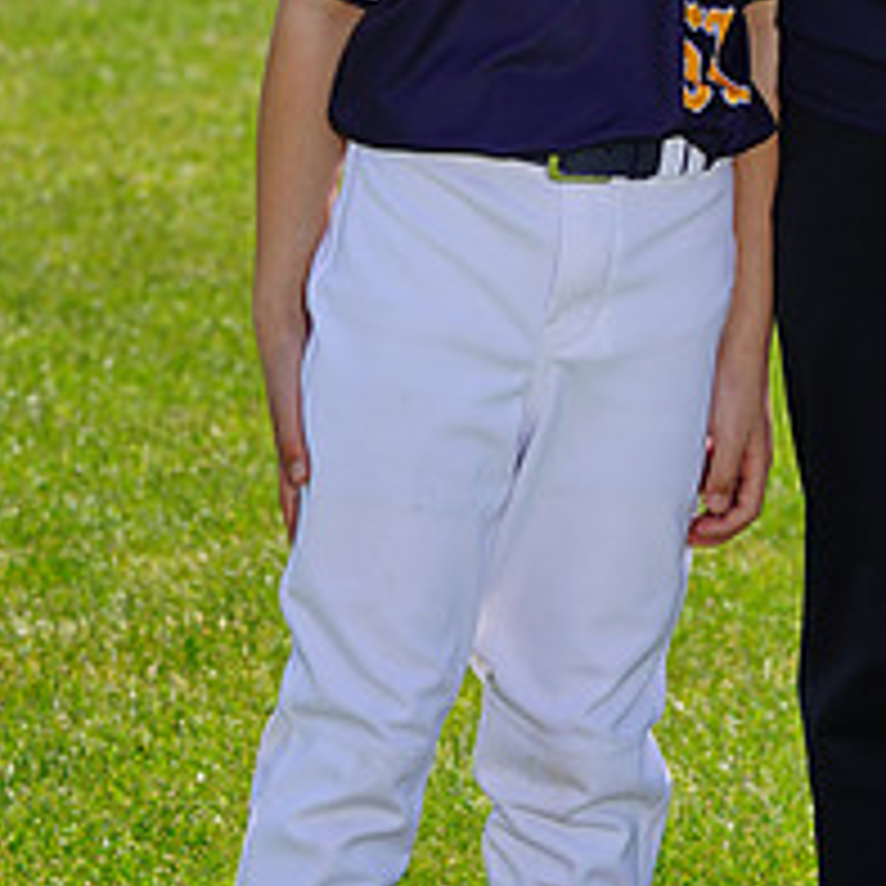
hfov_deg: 5.6
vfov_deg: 5.5
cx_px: 839
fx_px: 9122
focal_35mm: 315
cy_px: -387
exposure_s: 1/250
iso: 100
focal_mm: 126
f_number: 8
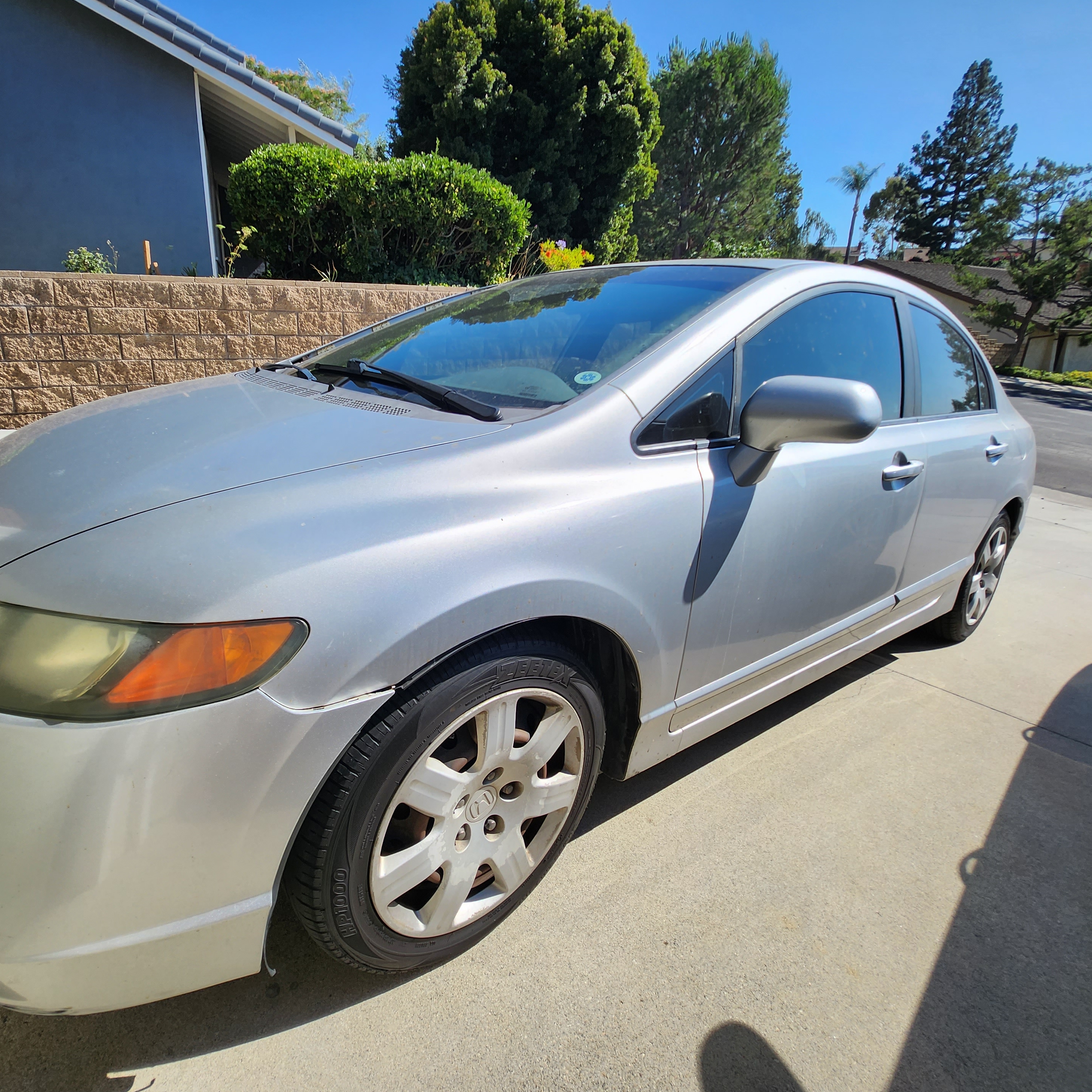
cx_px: 467
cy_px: 530
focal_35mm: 16
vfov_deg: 87.4
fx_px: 571
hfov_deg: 86.9
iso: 32
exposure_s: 1/1151
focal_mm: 1.7
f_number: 2.2
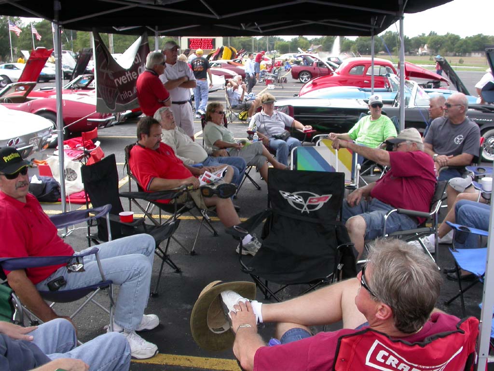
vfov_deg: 37.7
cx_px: 247
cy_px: 186
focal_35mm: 38
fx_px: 542
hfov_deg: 49.0
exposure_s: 1/191
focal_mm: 7.85
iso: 100
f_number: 5.3
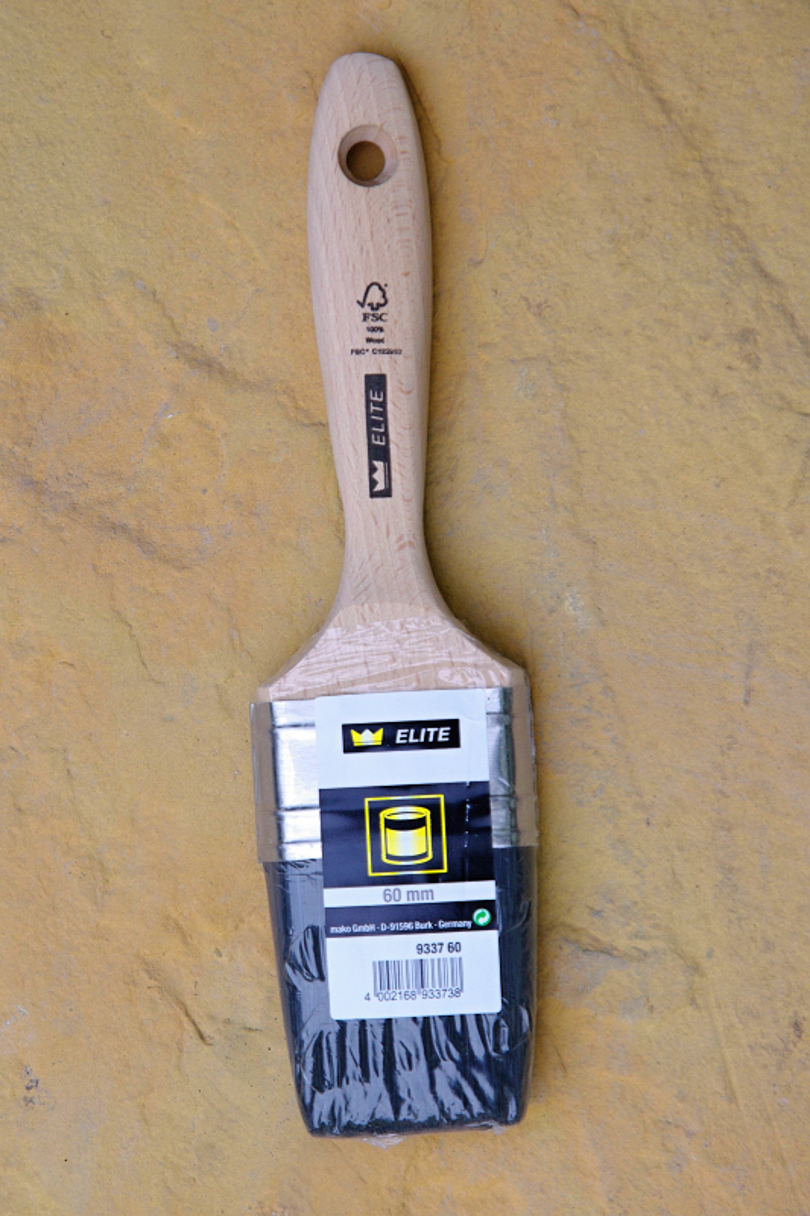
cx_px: 405
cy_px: 608
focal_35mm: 105
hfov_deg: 13.0
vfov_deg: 19.5
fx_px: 3545
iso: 200
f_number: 6.3
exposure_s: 1/200
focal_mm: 70
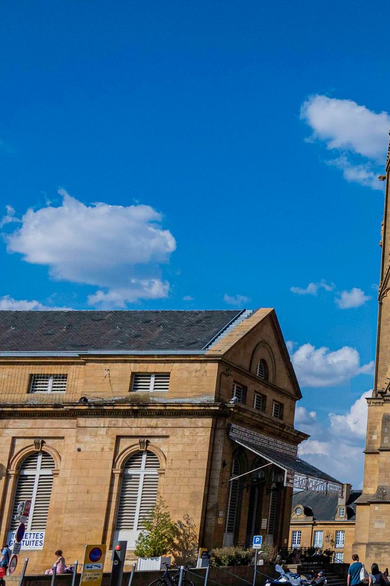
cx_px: 594
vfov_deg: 36.2
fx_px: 894
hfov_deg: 20.8
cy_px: 327
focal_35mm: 55
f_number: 7.1
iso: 1000
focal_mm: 24
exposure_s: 1/4000
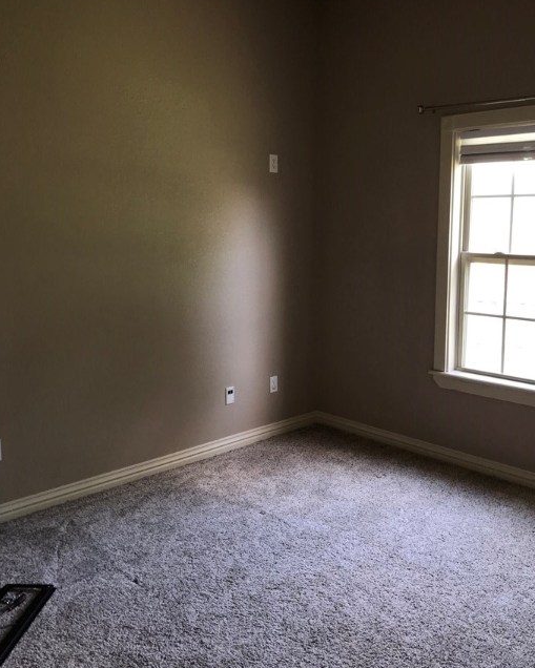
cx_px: 283
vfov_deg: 54.2
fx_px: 653
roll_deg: -0.1
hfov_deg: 44.5
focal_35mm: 33
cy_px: 311
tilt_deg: -7.2
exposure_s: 1/30
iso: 25
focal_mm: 3.99
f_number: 1.8
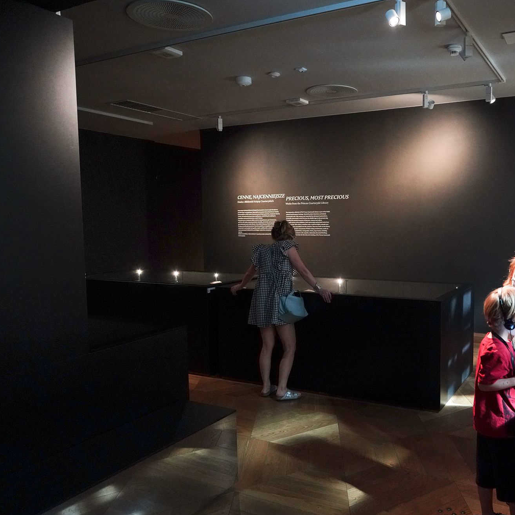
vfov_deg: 52.5
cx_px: 348
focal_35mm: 31
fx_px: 522
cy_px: 260
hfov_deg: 51.5
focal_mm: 24
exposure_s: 1/80
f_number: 4
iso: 6400
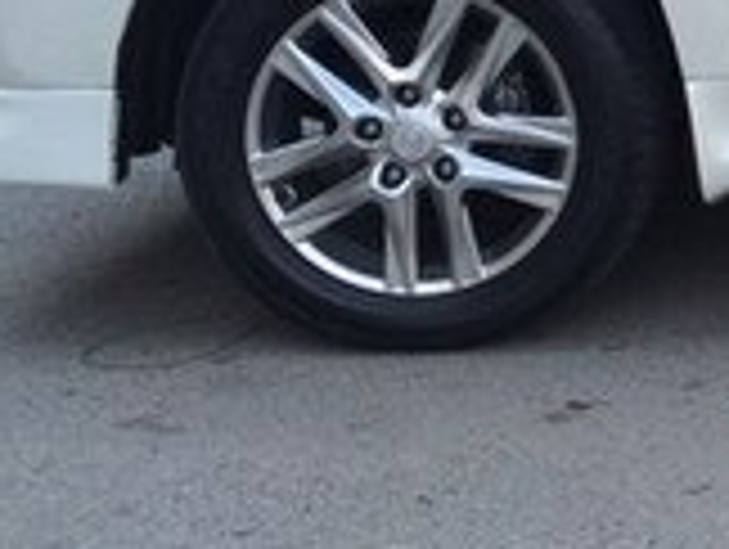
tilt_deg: -8.6
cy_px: -47
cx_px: 1264
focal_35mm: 118
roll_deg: -1.4
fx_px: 2489
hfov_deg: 14.8
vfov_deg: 12.4
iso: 32
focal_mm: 4.15
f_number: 2.2
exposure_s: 1/466
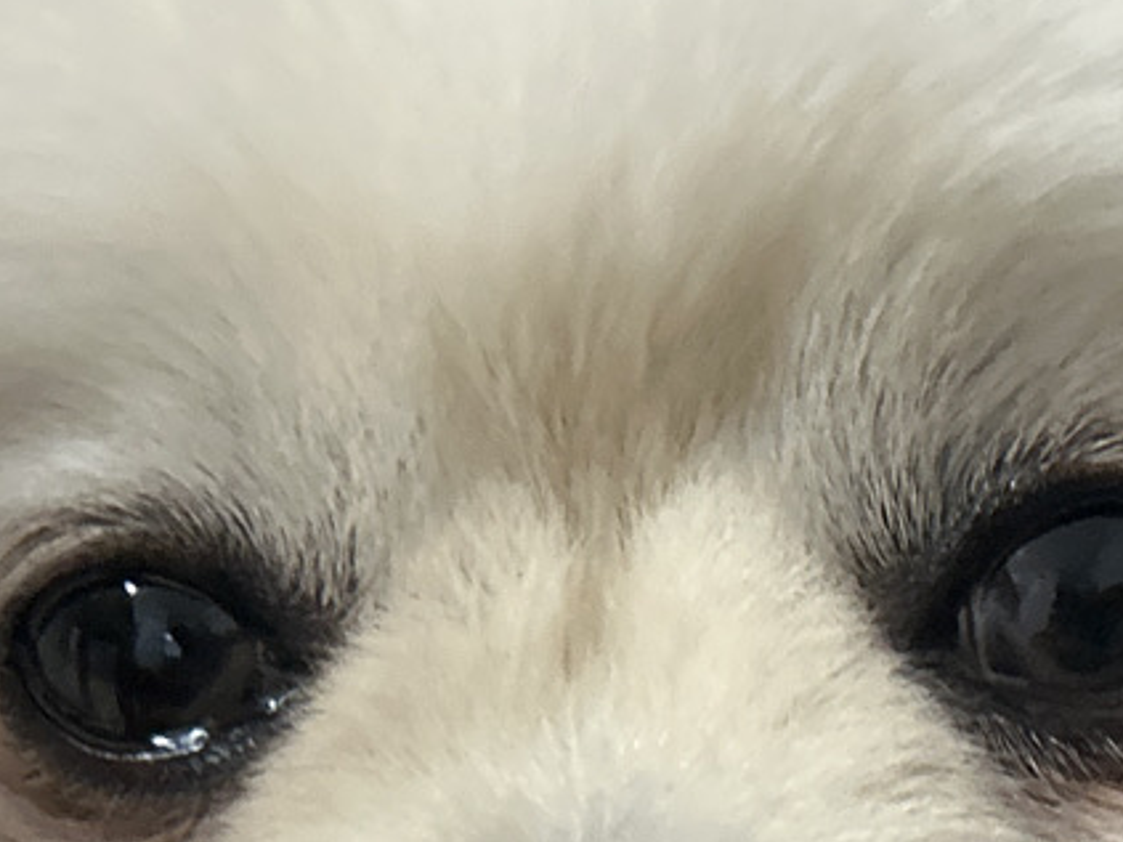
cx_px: 804
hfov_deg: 16.0
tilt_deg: -34.4
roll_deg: -4.8
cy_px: 1530
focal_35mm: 123
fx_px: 3989
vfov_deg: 11.2
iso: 400
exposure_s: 1/50
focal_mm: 5.7
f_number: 1.5
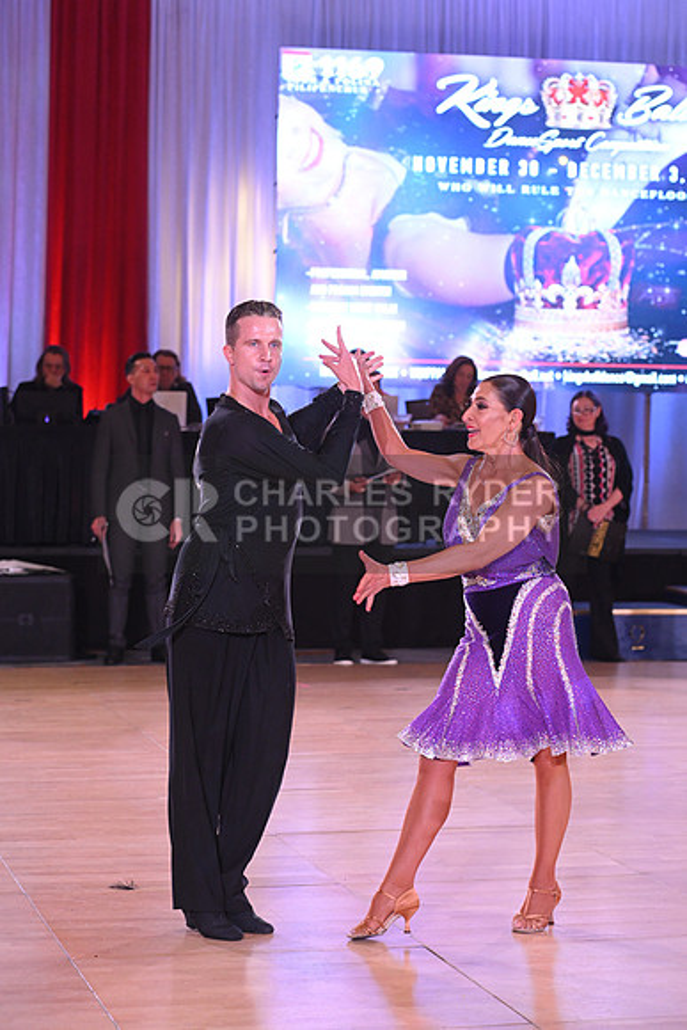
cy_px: 515
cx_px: 344
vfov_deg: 22.1
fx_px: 2632
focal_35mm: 92
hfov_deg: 14.9
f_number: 4.5
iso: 2500
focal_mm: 92
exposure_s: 1/320
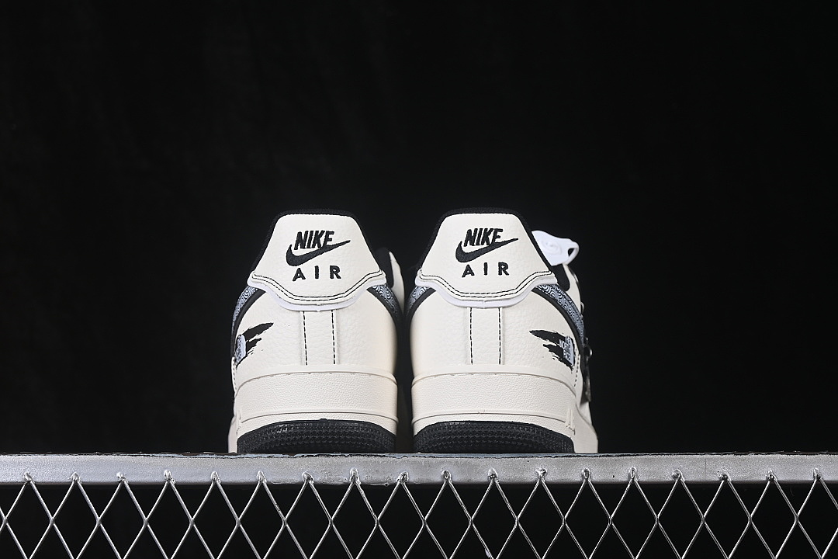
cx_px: 419
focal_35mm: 75
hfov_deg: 27.0
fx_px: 1746
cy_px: 280
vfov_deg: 18.2
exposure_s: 1/80
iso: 160
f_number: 8
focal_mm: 50
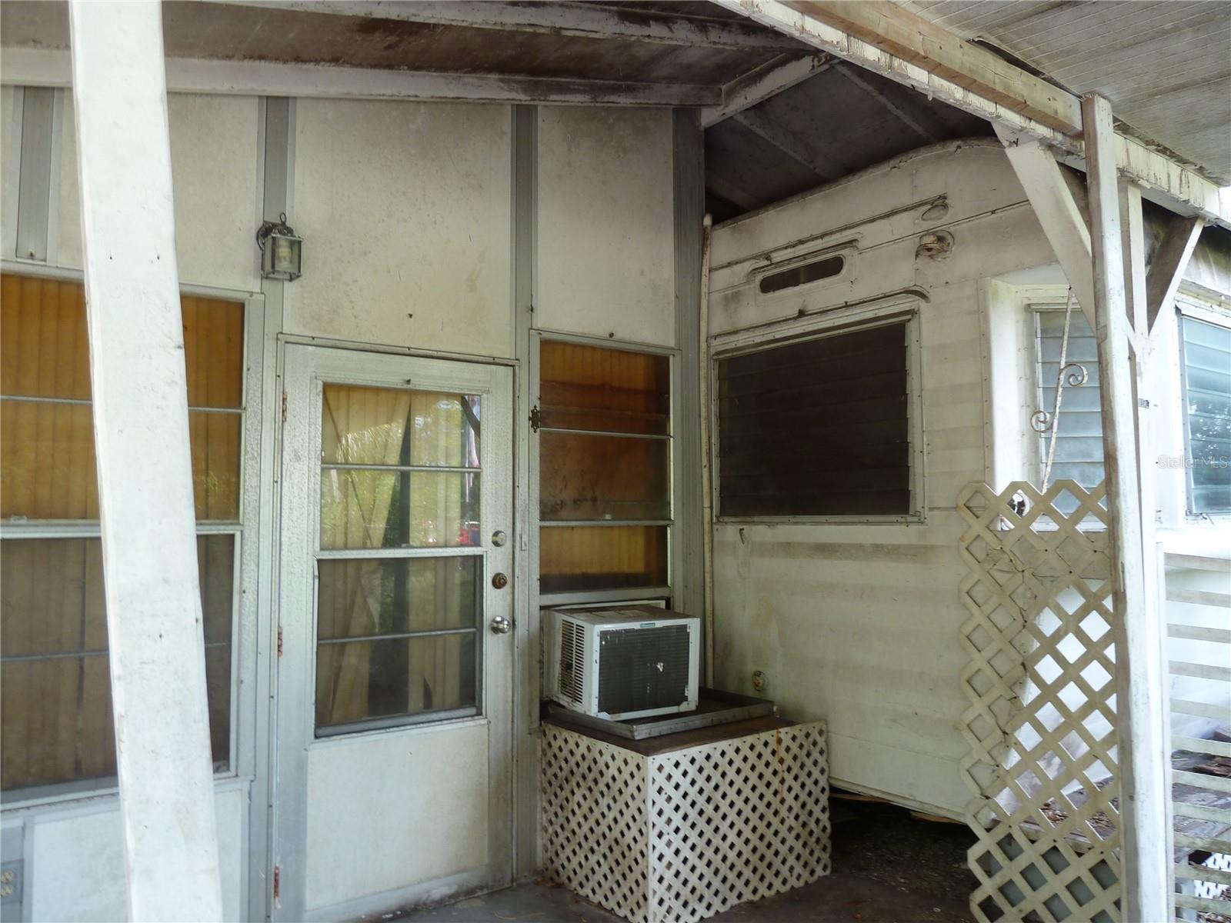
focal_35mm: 25
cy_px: 462
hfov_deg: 69.4
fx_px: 889
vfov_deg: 54.9
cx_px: 616
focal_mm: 4.1
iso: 80
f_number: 3.3
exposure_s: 1/30
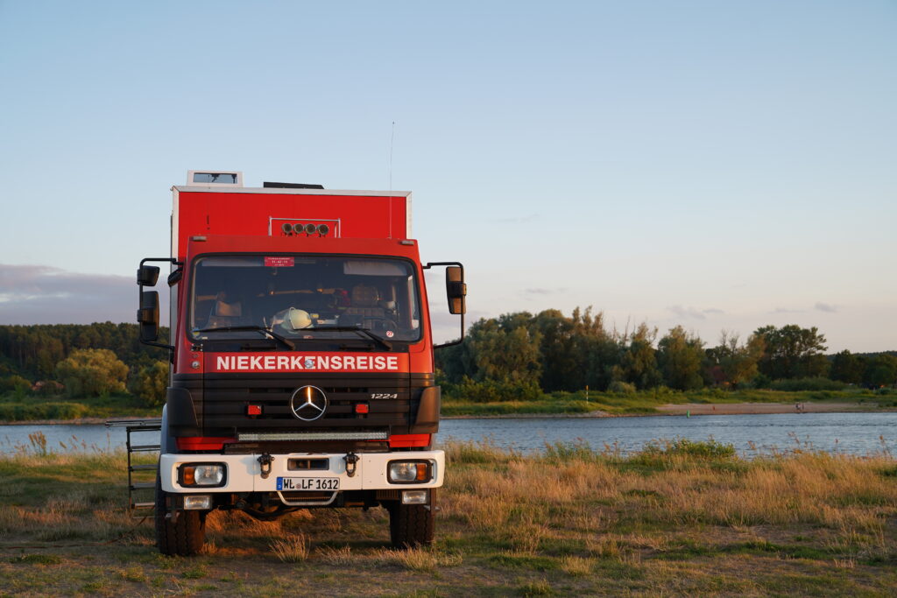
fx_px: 1071
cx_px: 448
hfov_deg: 45.4
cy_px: 299
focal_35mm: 43
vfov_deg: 31.2
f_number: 4
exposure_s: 1/60
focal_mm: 43
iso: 160
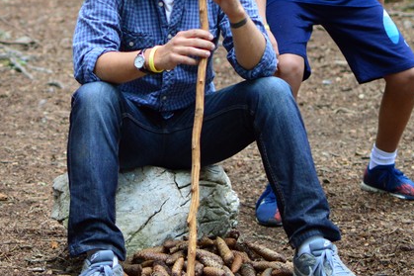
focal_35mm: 128
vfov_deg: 10.6
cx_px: -16
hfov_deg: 15.6
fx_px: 1474
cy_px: -20
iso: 400
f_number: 1.8
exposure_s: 1/320
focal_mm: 35
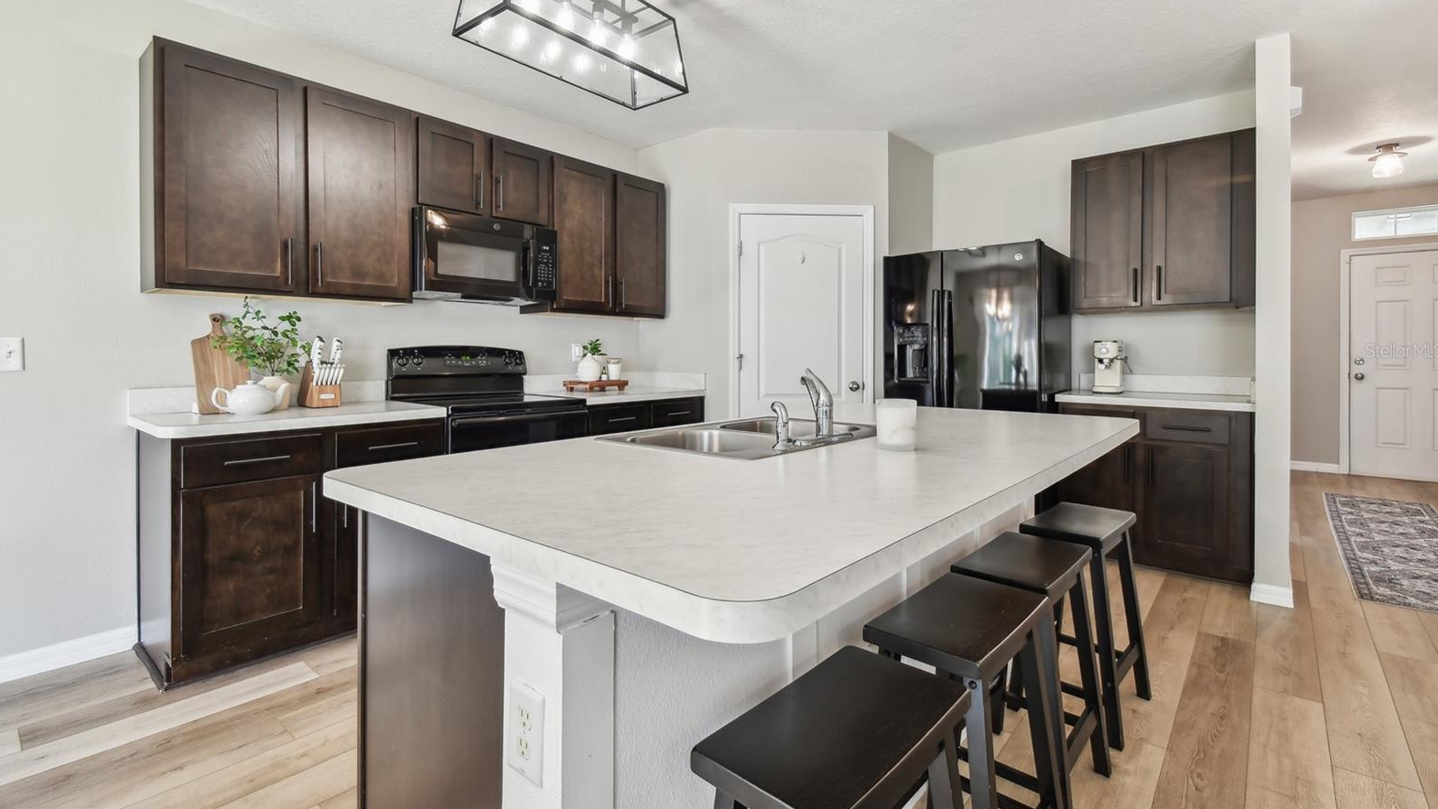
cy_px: 351
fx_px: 610
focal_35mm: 16
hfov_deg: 99.4
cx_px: 715
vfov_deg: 66.8
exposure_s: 1/4
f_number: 7.1
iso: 100
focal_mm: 10
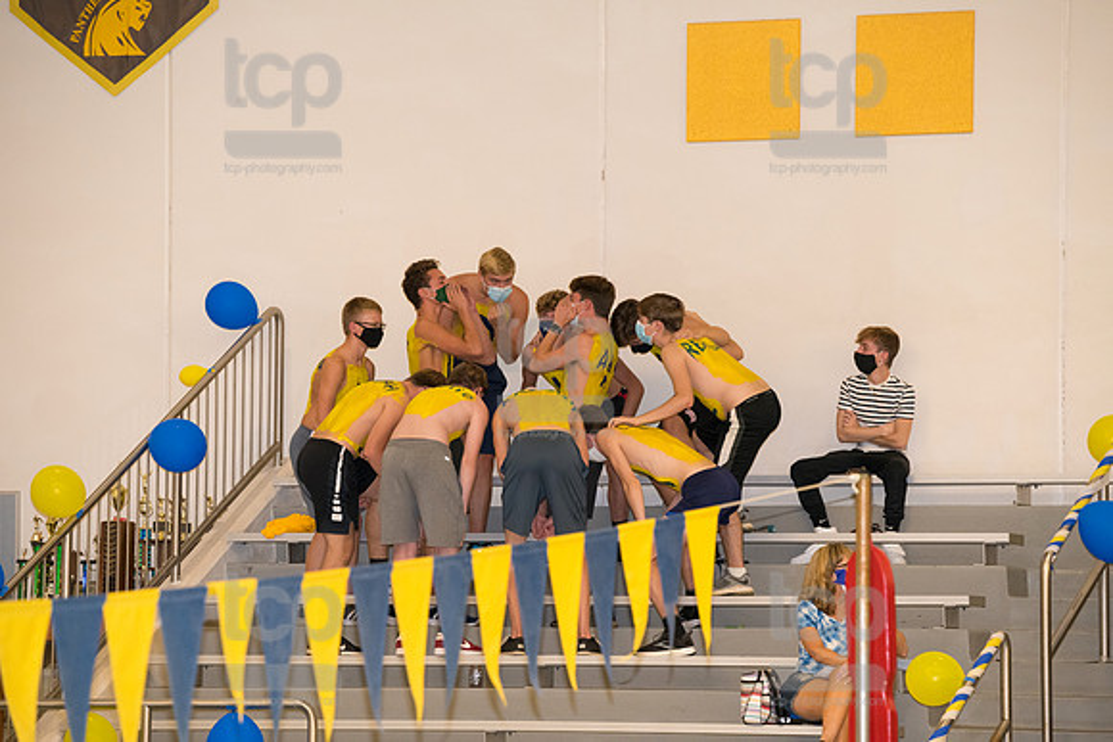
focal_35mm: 200
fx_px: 6184
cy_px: 371
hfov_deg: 10.3
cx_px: 556
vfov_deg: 6.9
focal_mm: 200
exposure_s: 1/250
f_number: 5.6
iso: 2500
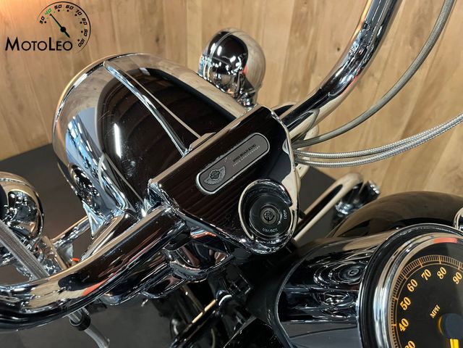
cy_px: 174
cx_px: 232
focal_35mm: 26
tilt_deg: -38.5
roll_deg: -2.9
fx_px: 348
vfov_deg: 53.1
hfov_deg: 67.3
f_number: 1.6
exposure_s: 1/25
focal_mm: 5.1
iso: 640
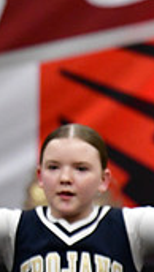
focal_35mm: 1062
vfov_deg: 2.0
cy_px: 50
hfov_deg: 1.1
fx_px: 7694
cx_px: -254
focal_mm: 200
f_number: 3.5
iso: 4000
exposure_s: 1/500
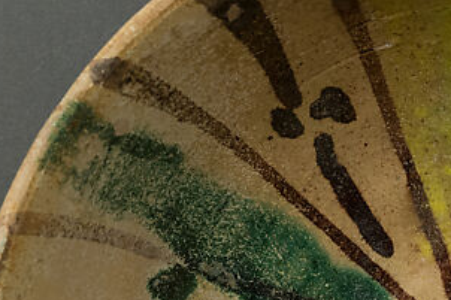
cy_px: 393
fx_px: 2492
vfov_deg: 6.8
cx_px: 469
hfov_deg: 10.2
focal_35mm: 199
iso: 500
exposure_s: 1/40
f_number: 10
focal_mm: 50
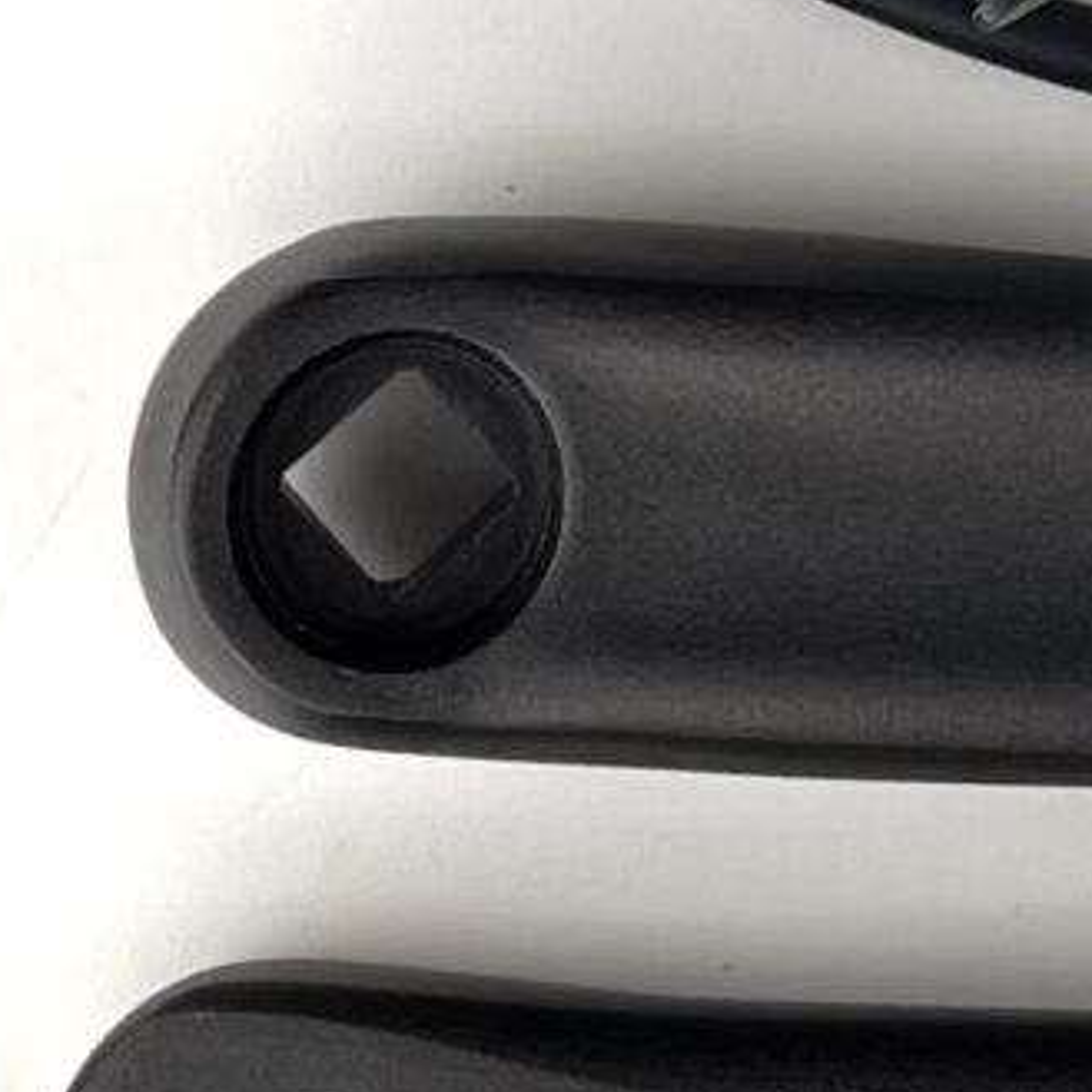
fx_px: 6389
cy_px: -1172
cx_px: 1600
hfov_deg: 9.5
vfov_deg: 9.1
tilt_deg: -83.1
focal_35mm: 179
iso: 32
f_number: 1.6
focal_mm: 4.2
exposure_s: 1/122
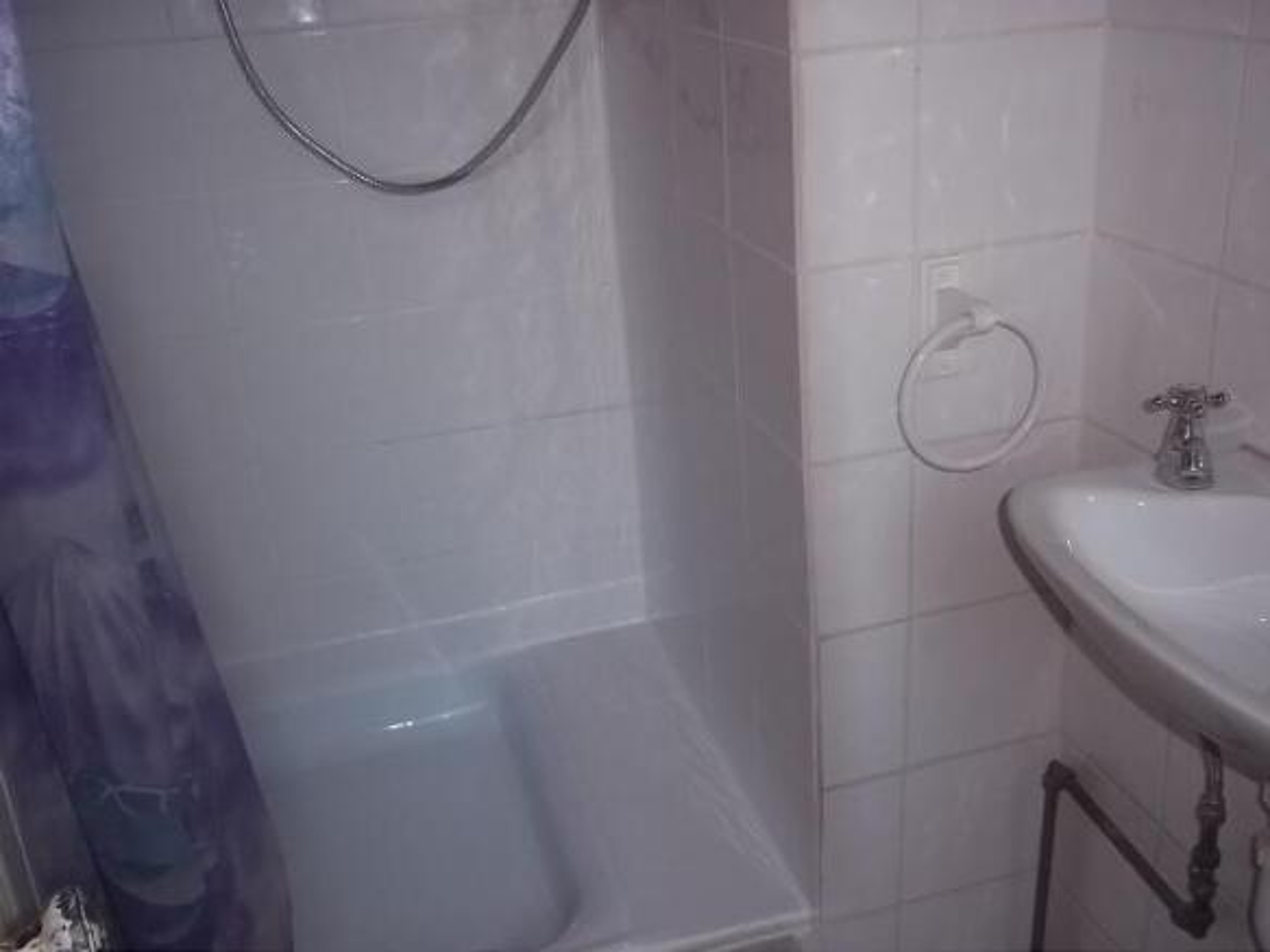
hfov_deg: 51.4
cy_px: 476
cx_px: 635
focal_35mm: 36
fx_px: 1321
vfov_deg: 39.6
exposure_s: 1/30
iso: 160
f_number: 3.1
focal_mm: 6.5
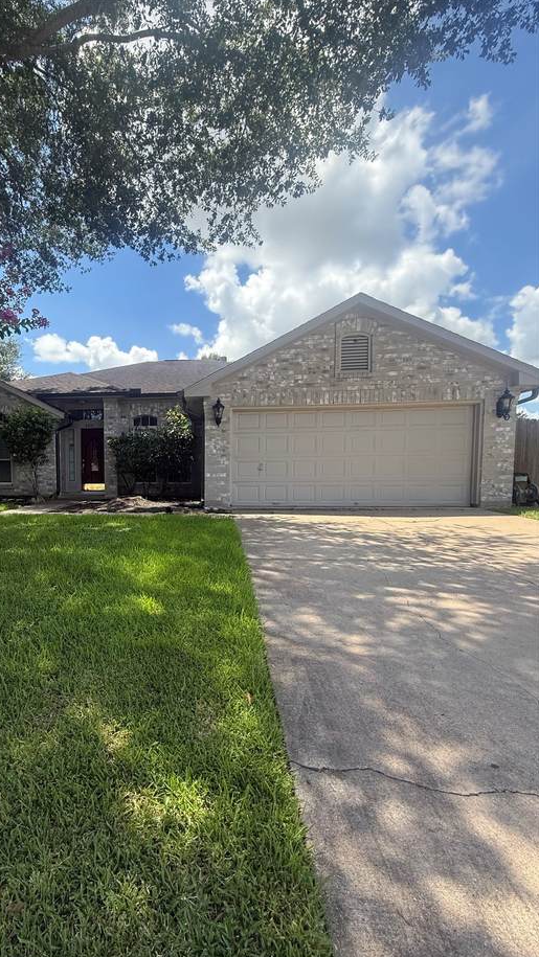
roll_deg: -0.7
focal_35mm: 16
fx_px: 406
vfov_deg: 99.3
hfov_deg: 64.8
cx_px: 166
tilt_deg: -3.4
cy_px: 498
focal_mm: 2.22
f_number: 2.2
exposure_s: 1/1105
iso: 64
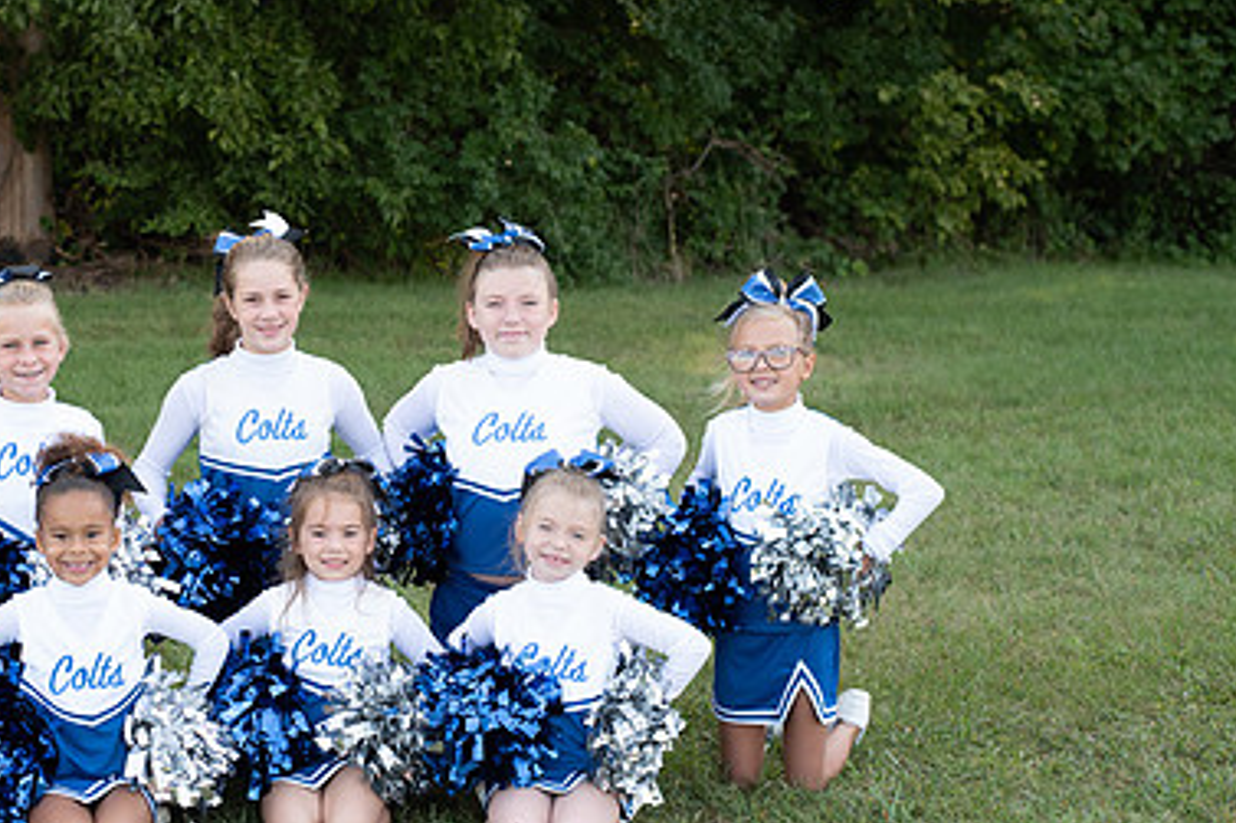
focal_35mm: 77
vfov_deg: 17.7
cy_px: 412
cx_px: 298
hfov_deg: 26.0
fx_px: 2642
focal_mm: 50
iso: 800
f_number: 4
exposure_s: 1/1000
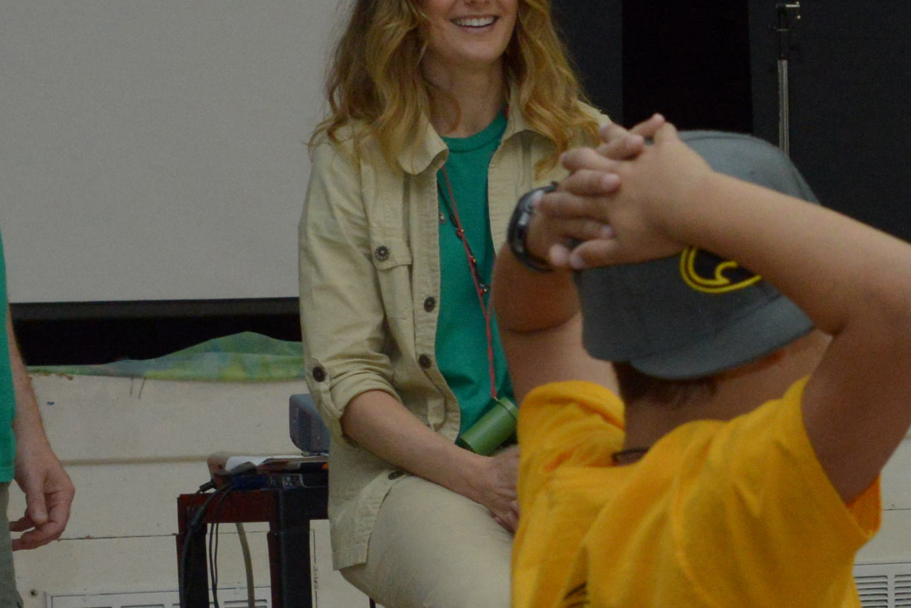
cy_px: 506
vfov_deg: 6.5
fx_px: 5315
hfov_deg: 9.6
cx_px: 1302
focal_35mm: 210
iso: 2000
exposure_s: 1/250
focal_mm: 44
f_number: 6.3
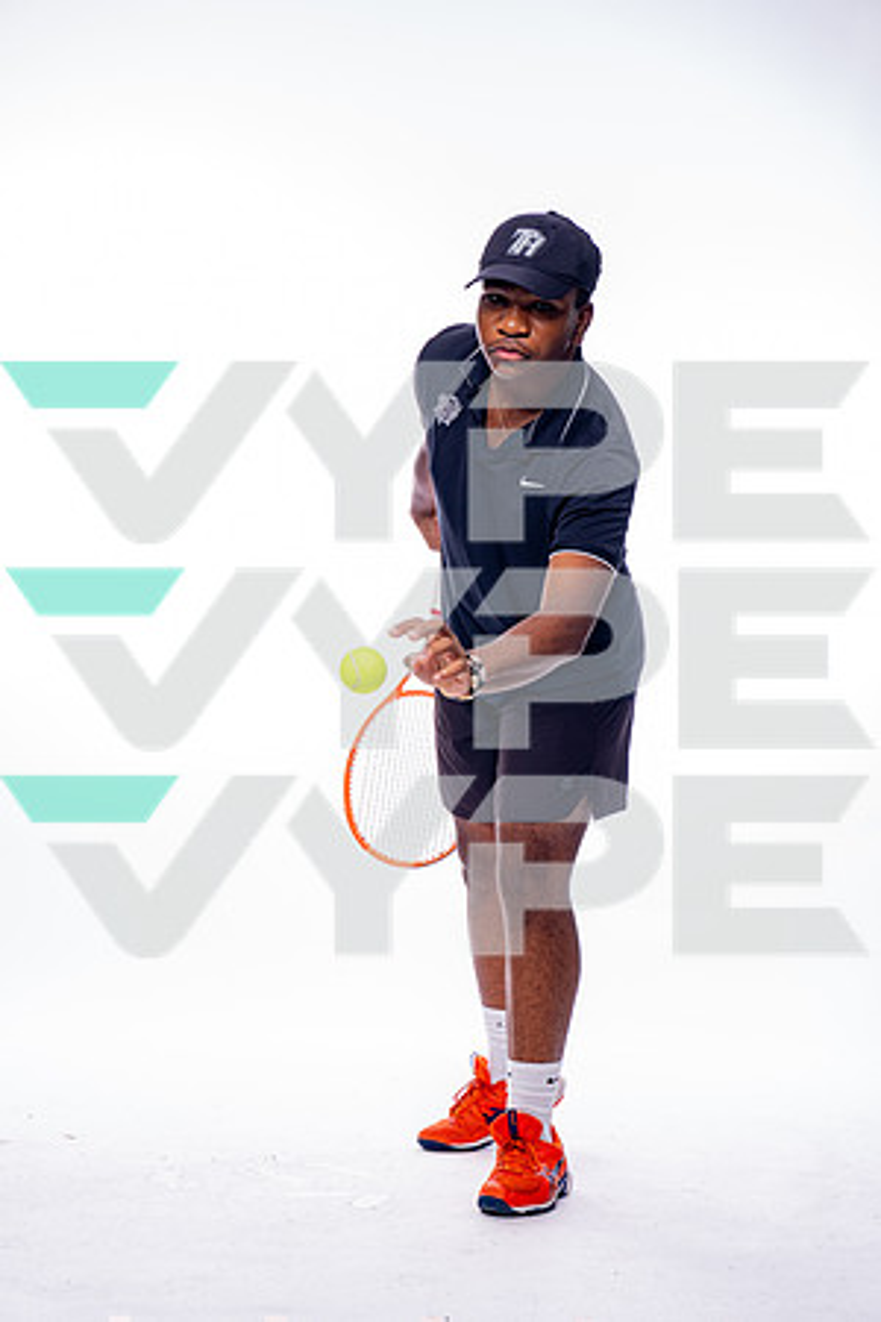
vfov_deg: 31.0
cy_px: 661
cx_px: 440
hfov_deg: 20.9
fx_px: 2386
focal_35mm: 65
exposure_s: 1/250
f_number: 8
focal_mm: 65
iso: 400
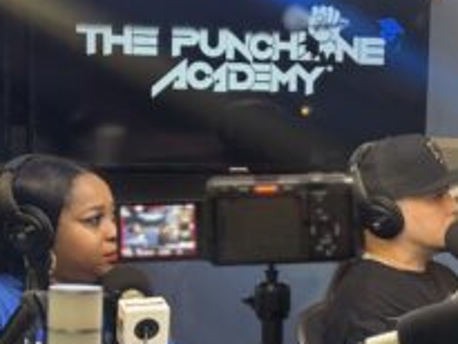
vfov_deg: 11.3
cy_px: 292
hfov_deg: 14.5
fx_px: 1734
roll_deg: -0.3
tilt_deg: -4.0
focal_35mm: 131
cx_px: 575
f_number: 1.78
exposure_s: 1/60
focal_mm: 6.76
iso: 200
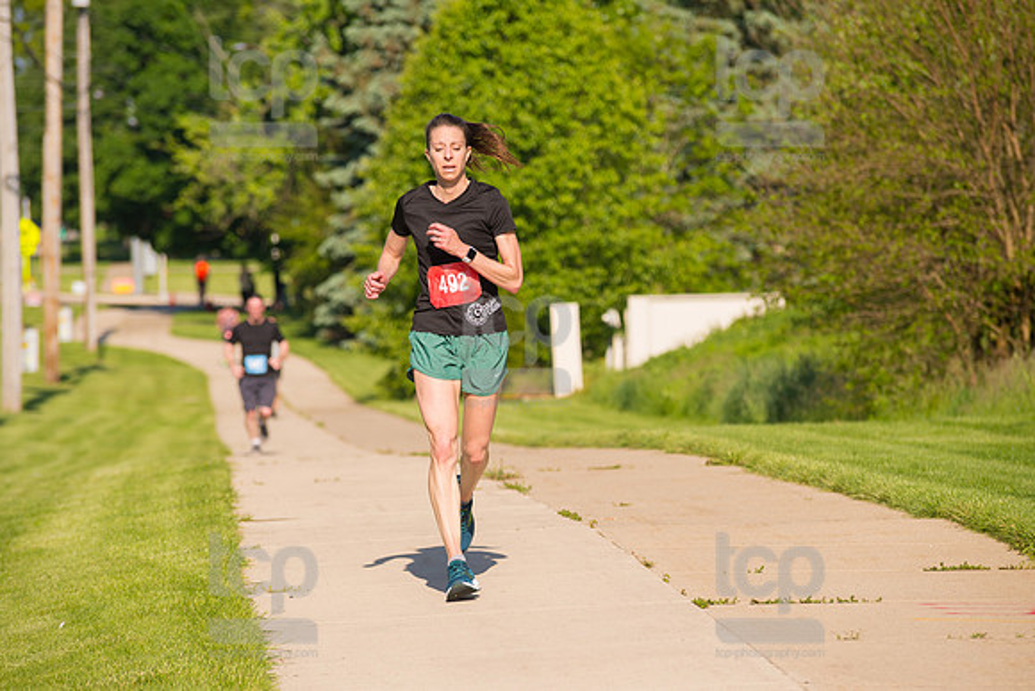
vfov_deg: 6.9
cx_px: 518
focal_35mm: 200
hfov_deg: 10.3
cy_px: 346
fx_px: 5751
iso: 400
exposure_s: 1/2000
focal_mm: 200
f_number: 5.6
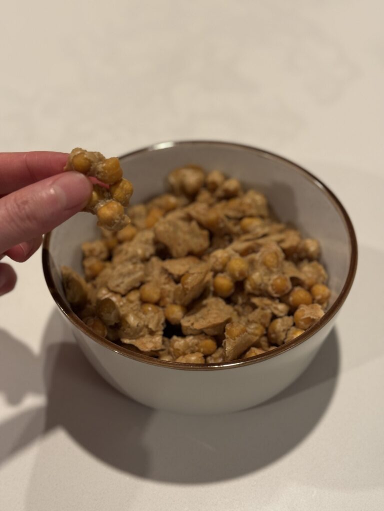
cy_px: 256
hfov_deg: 30.3
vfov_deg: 39.7
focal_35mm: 48
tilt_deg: -47.4
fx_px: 710
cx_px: 192
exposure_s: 1/60
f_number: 1.78
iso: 200
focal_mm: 6.76
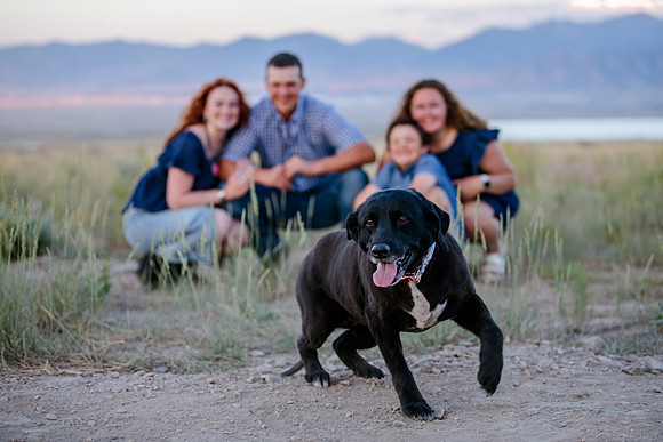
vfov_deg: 17.7
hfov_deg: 26.3
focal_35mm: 77
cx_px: 332
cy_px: 209
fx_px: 1422
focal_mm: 70
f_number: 2.8
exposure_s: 1/200
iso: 250
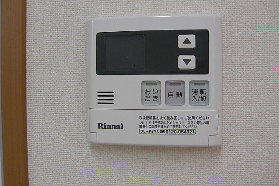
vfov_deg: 33.4
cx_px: 138
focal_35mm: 40
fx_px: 310
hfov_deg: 48.4
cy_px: 96
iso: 200
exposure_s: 1/80
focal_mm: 7.9
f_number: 2.8
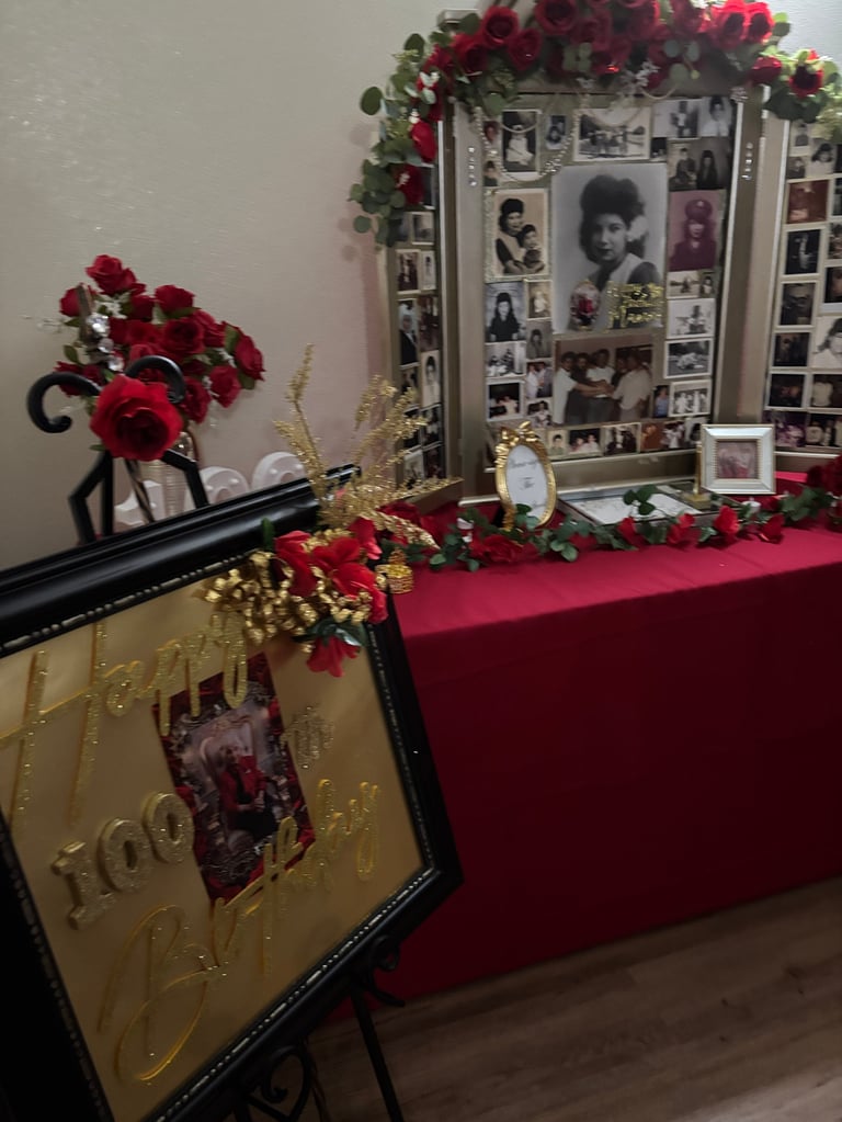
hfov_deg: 53.1
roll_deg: -0.8
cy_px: 561
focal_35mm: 26
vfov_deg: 67.3
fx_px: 843
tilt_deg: -20.0
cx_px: 421
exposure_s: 1/24
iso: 1000
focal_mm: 5.96
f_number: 1.6
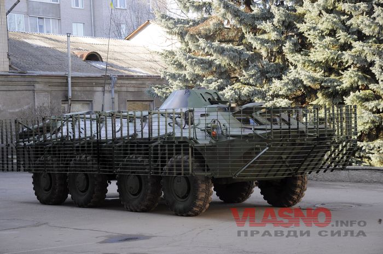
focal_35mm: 78
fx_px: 828
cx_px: 192
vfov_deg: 17.4
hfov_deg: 26.0
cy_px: 127
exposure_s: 1/100
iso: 200
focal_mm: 52
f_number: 5
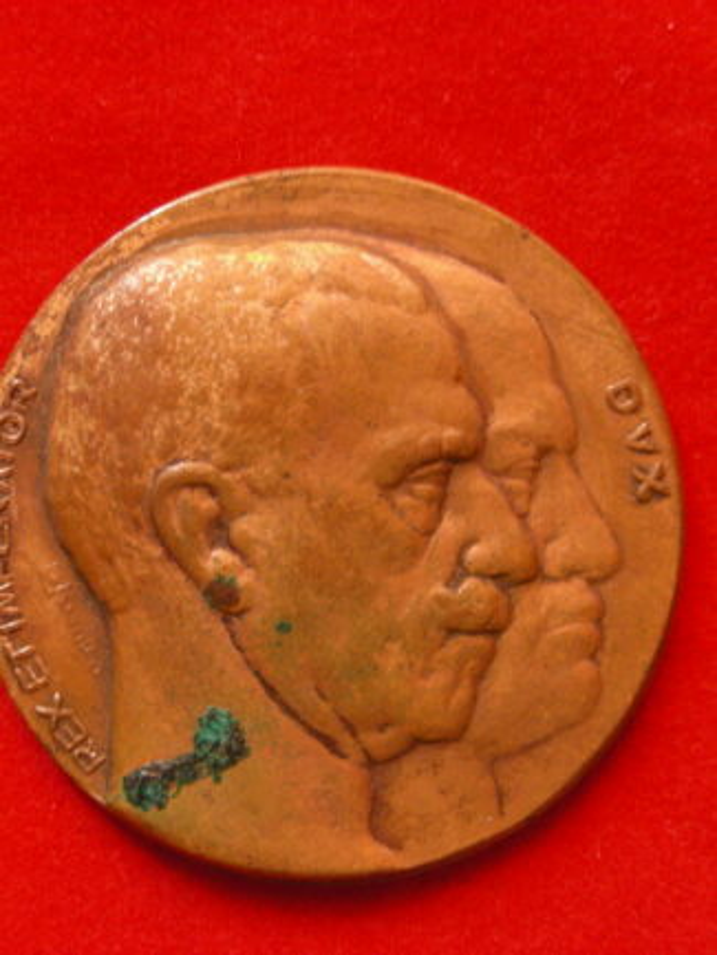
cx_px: 358
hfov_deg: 21.0
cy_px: 478
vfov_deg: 27.8
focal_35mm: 70
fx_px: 1932
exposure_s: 1/16.2
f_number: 3.5
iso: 200
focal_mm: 11.7
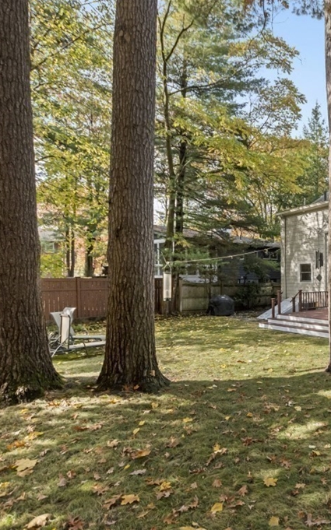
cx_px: 323
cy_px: 265
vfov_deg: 77.2
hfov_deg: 45.5
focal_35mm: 23
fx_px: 332
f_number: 4.5
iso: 640
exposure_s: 1/1600
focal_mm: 10
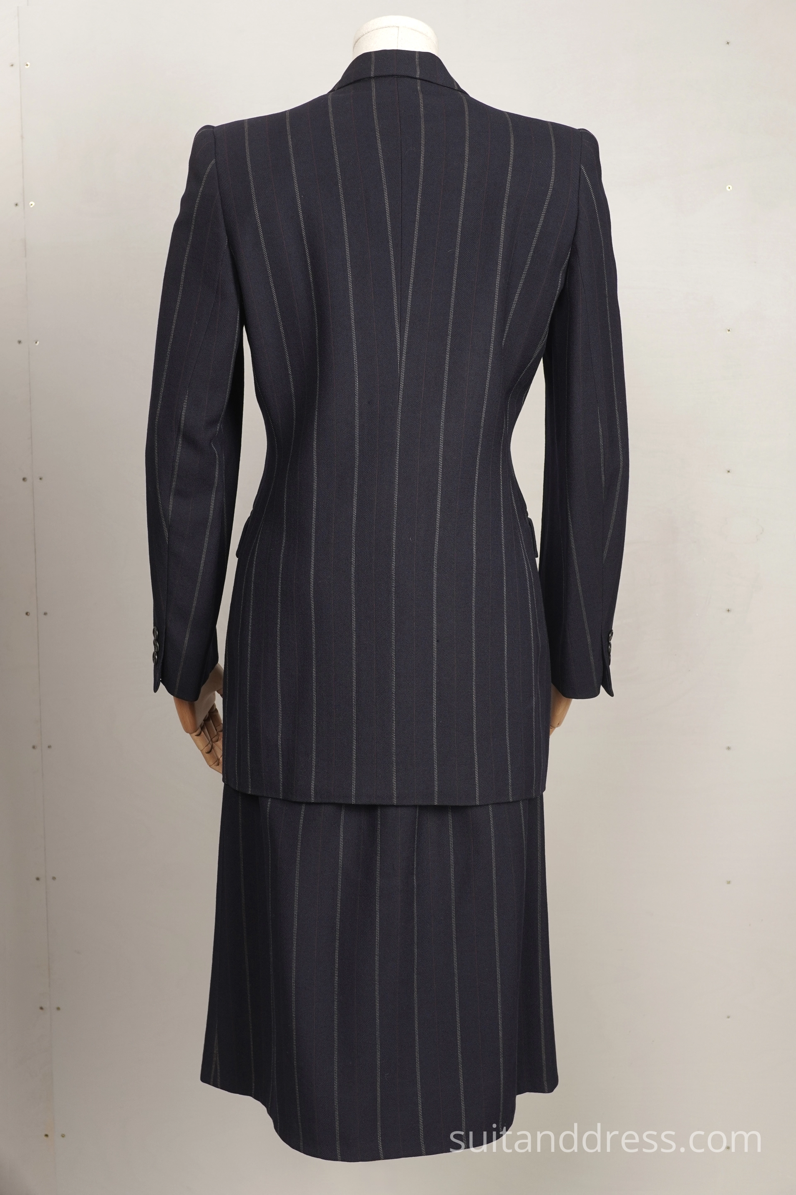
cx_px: 398
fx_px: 1592
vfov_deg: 41.1
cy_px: 598
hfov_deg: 28.1
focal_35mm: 48
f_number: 5.6
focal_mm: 32
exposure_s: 1/30
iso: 400
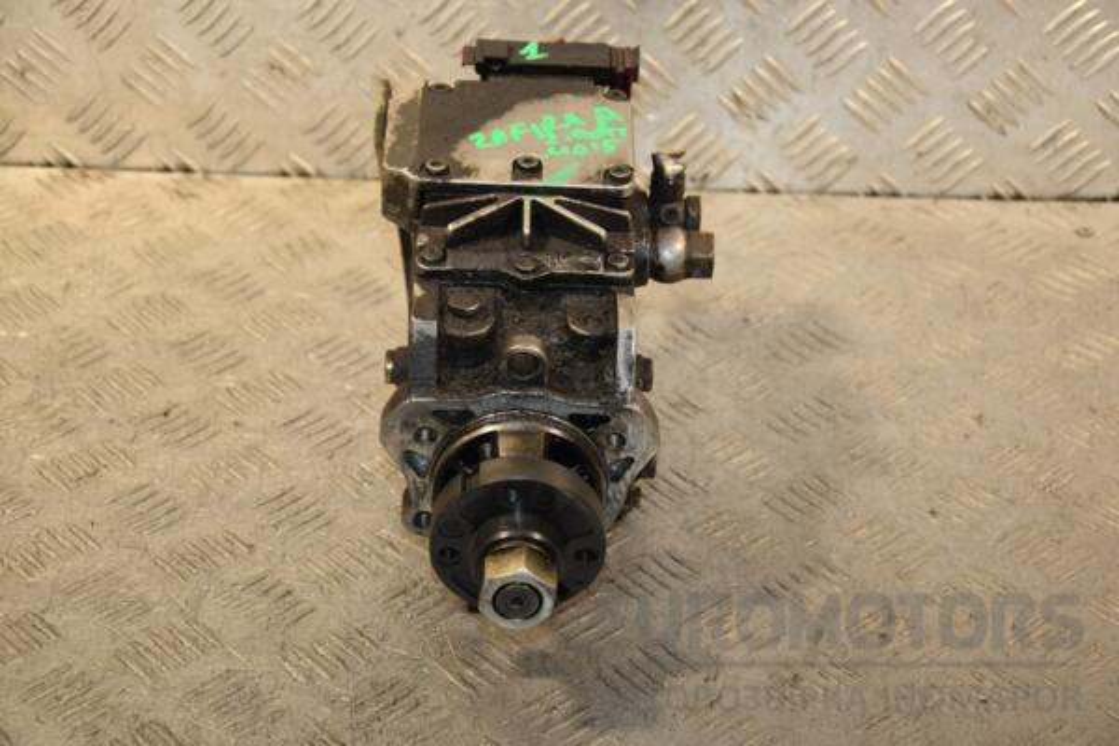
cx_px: 560
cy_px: 373
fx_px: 2424
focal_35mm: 78
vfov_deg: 17.5
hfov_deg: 26.0
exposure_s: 1/200
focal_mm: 52
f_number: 5
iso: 800
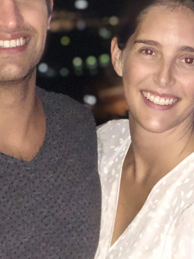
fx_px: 1091
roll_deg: +0.3
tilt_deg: -10.4
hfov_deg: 10.1
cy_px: 23
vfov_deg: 13.4
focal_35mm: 146
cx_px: 28
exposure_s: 1/30
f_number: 2.4
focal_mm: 6
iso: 400
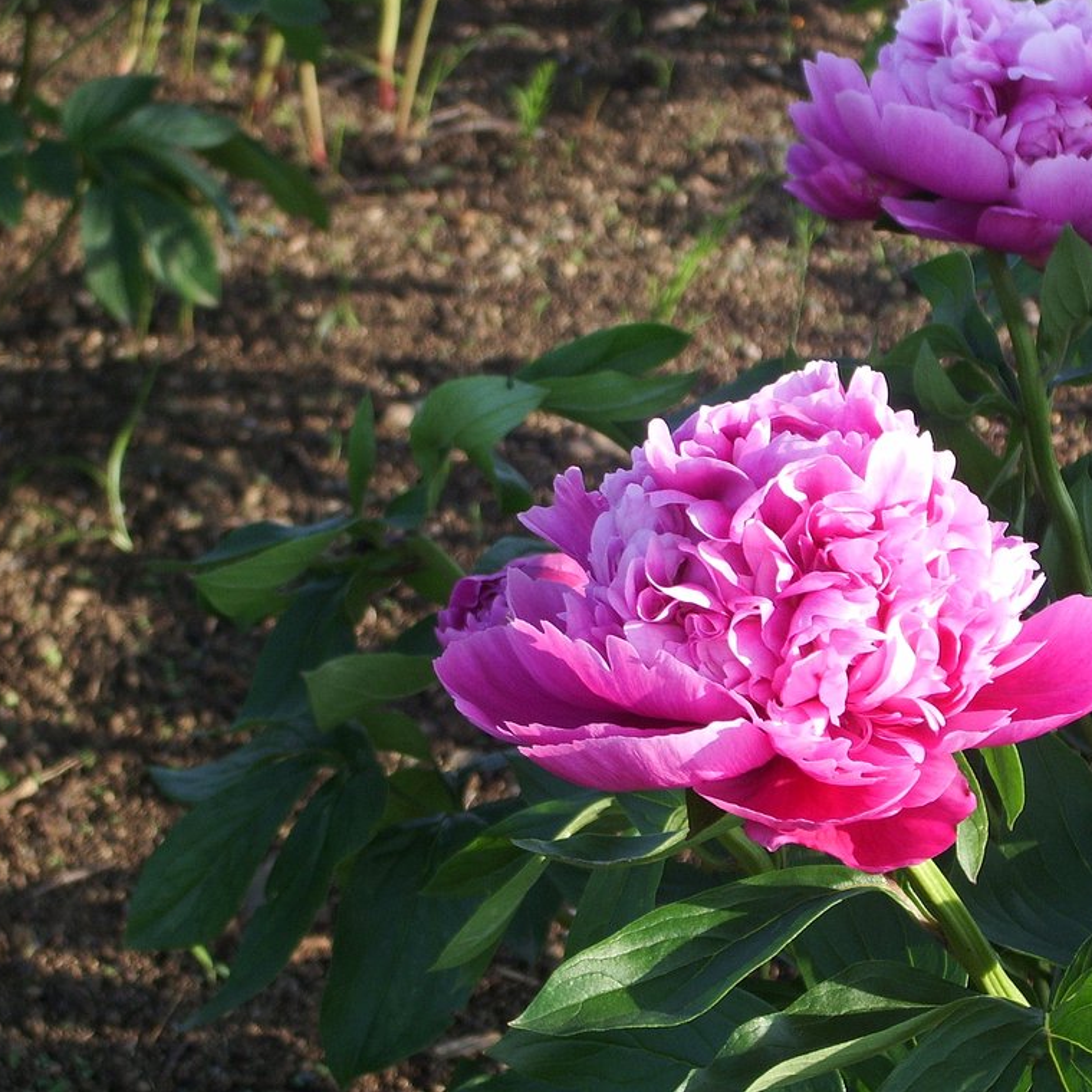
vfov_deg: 16.4
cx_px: 644
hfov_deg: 16.4
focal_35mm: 106
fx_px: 3783
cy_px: 542
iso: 100
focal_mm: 14.6
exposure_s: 1/125
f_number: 4.4
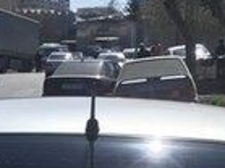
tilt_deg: -16.2
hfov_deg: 14.3
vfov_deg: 9.7
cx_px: 100
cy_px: 384
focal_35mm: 138
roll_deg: -0.8
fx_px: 896
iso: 32
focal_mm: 4.15
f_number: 2.2
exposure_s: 1/3597
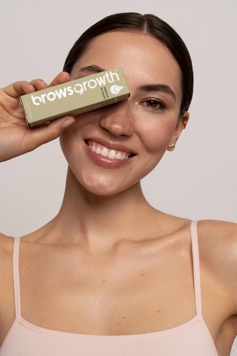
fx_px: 750
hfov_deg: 17.9
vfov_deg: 26.7
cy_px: 178
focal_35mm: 76
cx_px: 118
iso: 250
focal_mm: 76
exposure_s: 1/125
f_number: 18
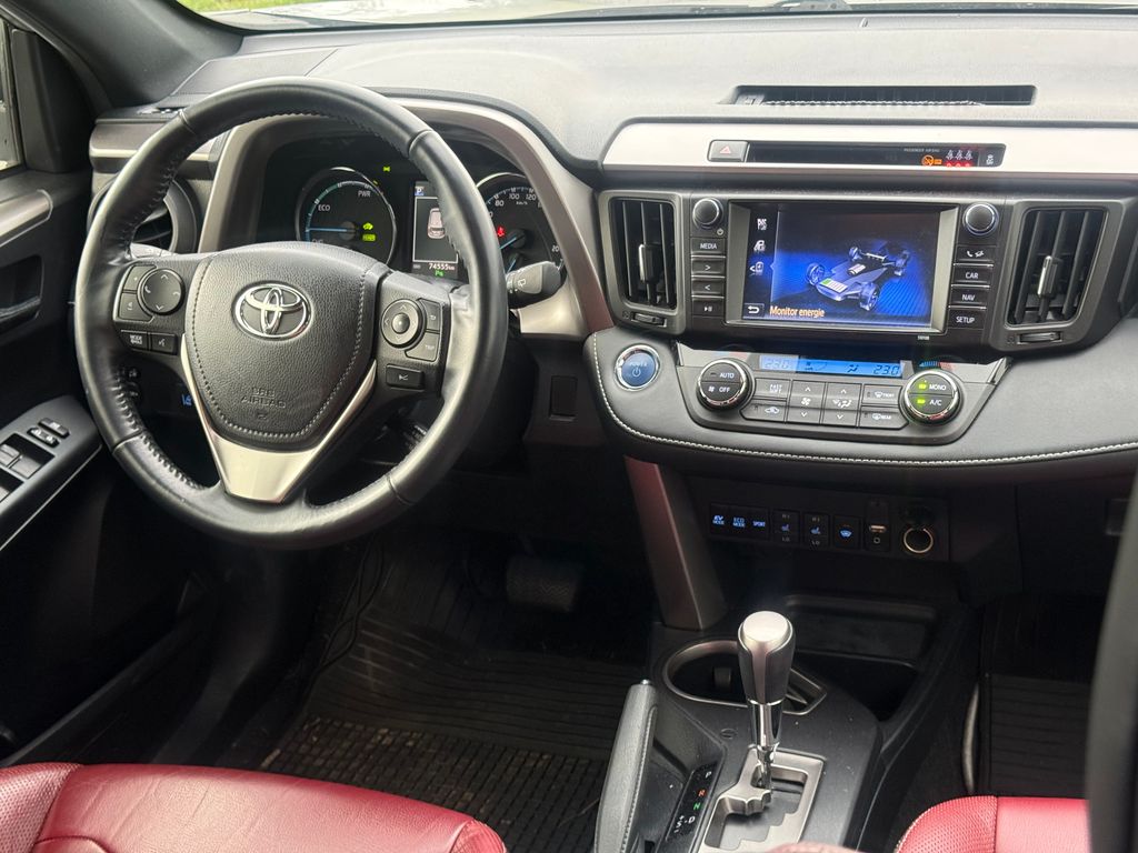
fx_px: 1578
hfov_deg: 39.7
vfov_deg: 30.3
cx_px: 569
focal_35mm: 48
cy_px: 426
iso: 200
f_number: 1.78
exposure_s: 1/60
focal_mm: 6.76
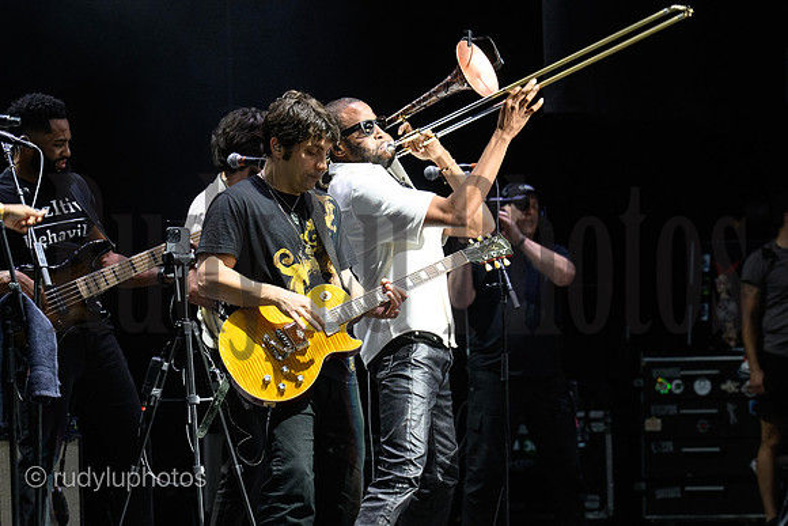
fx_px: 6568
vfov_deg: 4.6
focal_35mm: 300
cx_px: 394
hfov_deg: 6.9
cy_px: 263
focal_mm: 200
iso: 3200
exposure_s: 1/160
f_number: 6.3
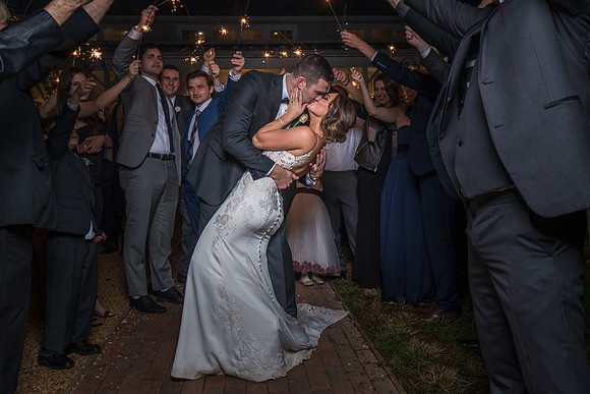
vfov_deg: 39.6
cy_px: 166
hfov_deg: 56.8
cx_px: 309
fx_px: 545
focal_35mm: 33
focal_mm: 28
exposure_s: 1/200
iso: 2000
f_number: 5.6
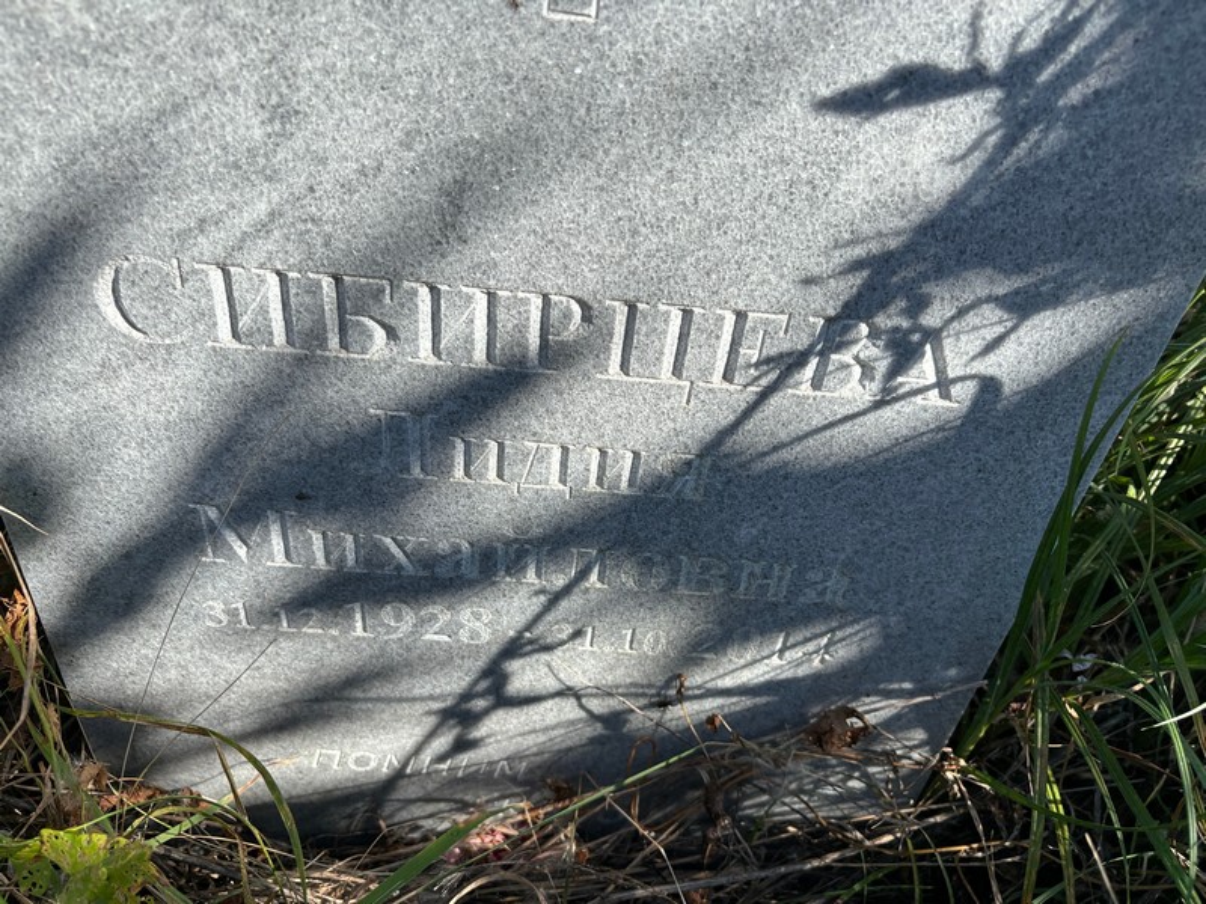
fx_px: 906
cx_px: 603
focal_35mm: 26
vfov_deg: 53.1
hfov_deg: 67.3
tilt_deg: -41.0
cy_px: 452
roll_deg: -6.5
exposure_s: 1/1642
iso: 50
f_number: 1.6
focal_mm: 5.96
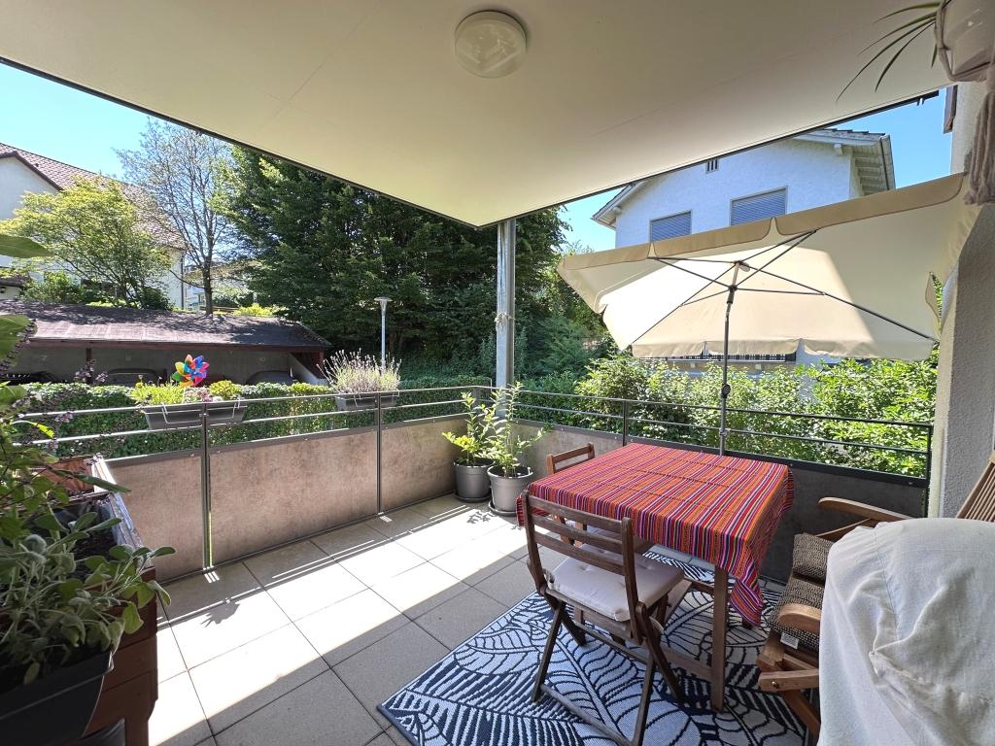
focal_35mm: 14
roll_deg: -0.4
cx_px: 498
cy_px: 373
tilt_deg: -1.9
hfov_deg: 102.1
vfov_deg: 85.7
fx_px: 402
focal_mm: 2.22
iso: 40
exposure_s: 1/162
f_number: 2.2
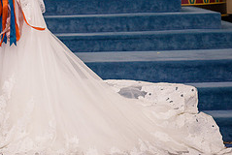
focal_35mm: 209
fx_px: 1349
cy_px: -12
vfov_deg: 6.6
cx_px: -9
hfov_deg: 9.7
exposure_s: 1/160
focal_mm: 85
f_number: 3.2
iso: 800
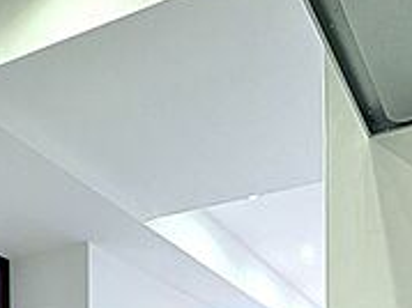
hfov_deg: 39.3
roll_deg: +1.1
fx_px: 559
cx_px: 313
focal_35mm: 47
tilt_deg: +0.5
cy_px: 490
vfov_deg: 23.2
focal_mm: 2.22
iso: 125
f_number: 2.2
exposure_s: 1/50
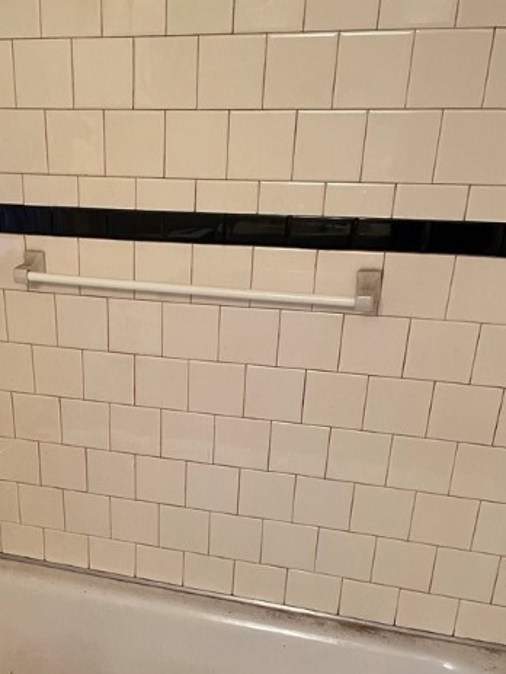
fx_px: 838
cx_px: 112
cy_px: 471
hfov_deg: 32.8
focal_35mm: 43
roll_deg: +2.6
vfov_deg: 43.0
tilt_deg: -23.4
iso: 250
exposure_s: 1/60
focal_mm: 4.2
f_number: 1.6
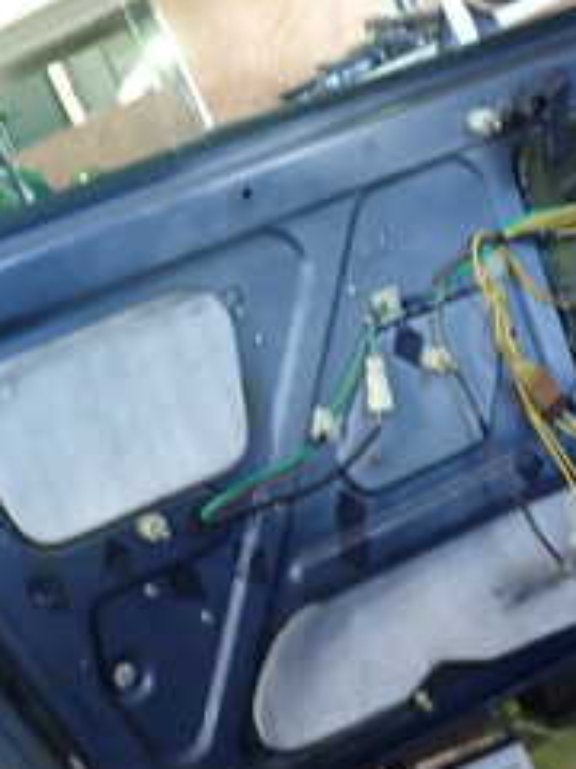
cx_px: 112
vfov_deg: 25.9
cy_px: 304
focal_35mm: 75
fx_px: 1664
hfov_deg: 19.4
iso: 250
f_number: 2.3
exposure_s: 1/30
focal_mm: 5.4
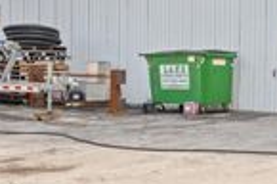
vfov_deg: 17.9
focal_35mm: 76
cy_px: 89
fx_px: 583
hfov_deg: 23.1
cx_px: 380
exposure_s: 1/30
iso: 100
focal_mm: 22
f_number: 8
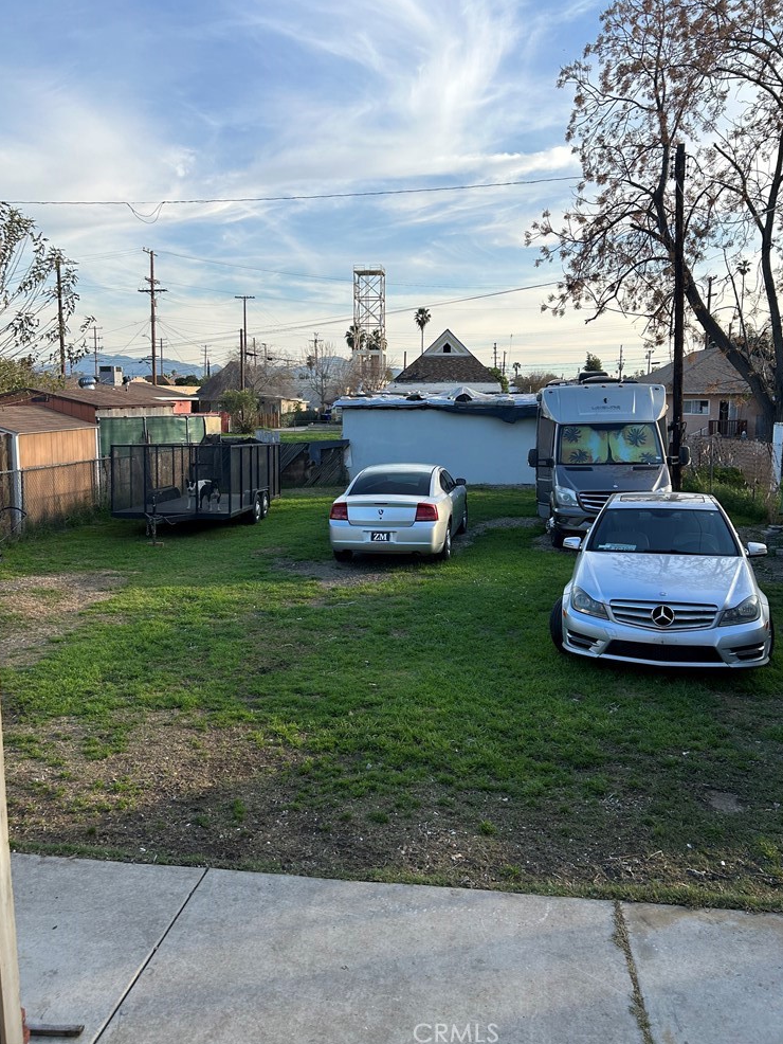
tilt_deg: -4.3
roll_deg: +0.0
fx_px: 814
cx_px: 383
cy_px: 506
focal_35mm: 27
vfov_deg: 65.3
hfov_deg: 51.4
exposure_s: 1/1751
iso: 50
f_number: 1.5
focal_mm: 5.7
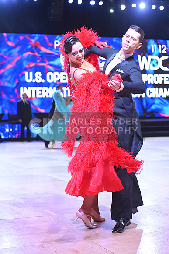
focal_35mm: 75
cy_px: 127
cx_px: 84
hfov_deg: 18.2
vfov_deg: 27.0
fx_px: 528
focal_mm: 75
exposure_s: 1/400
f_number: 4.5
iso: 4000
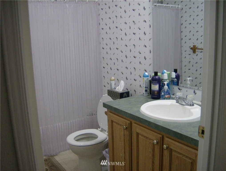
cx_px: 113
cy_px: 86
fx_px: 236
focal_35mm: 36
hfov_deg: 51.2
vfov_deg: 39.9
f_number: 2.8
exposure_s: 1/64
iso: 178
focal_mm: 6
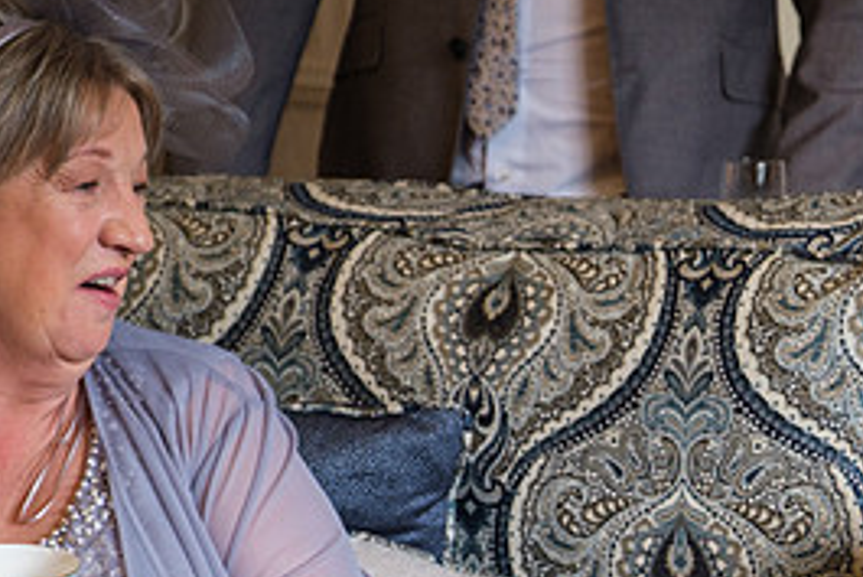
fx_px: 4653
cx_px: 835
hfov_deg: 10.5
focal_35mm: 194
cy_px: 518
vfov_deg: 7.1
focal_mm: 50
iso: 800
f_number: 2.8
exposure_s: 1/160
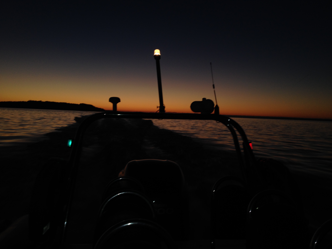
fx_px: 336
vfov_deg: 40.7
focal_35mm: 35
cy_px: 124
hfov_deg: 52.6
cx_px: 166
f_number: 2.4
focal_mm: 4.28
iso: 50
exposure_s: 1/70
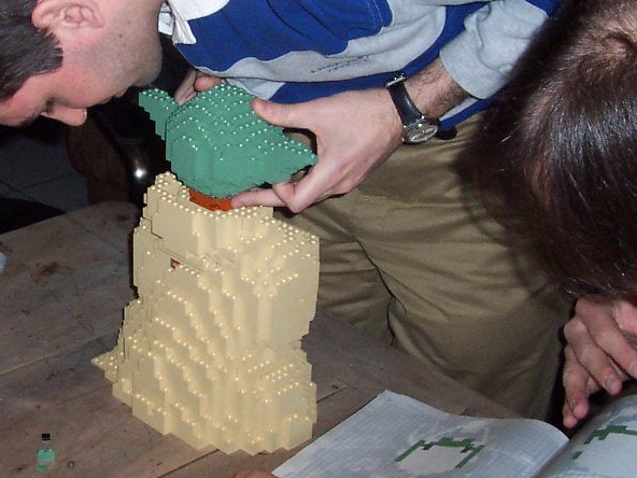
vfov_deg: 19.6
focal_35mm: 75
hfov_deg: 25.5
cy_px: 167
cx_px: 127
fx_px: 1380
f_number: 2.8
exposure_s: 1/60
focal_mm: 5.6
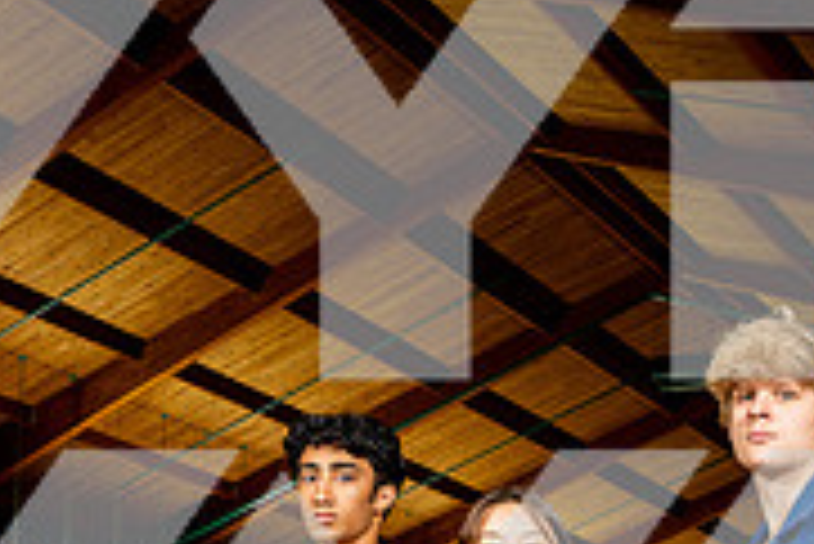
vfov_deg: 16.8
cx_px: 598
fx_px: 1742
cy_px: 690
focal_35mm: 77
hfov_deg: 26.0
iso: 500
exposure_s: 1/125
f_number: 7.1
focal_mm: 24
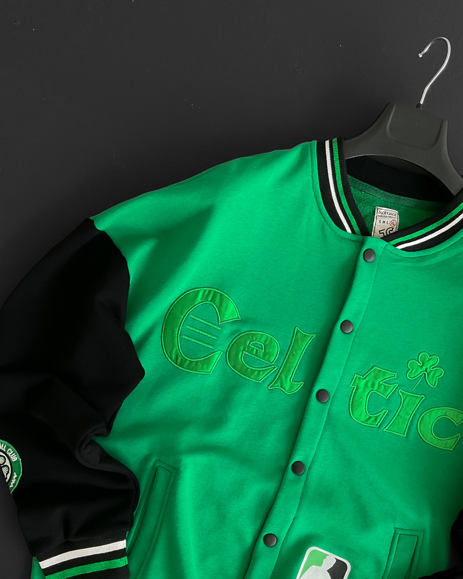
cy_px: 359
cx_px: 235
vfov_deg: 48.7
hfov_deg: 40.1
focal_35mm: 37
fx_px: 634
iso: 40
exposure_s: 1/120
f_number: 1.8
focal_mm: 3
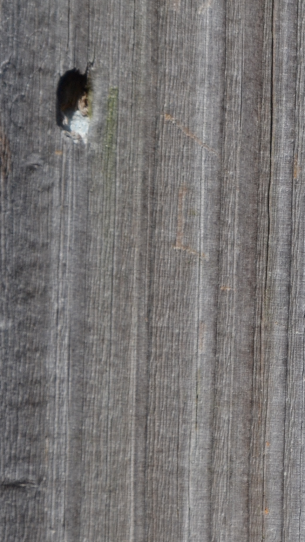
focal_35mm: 936
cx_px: 703
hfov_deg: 1.3
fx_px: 13460
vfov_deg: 2.3
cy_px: 477
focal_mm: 200
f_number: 5.6
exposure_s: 1/500
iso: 160
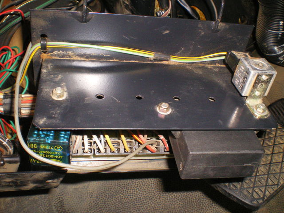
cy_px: 106
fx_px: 312
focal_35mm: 38
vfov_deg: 37.7
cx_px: 142
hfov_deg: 49.0
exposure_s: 1/50
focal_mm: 6.3
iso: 400
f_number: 4.6
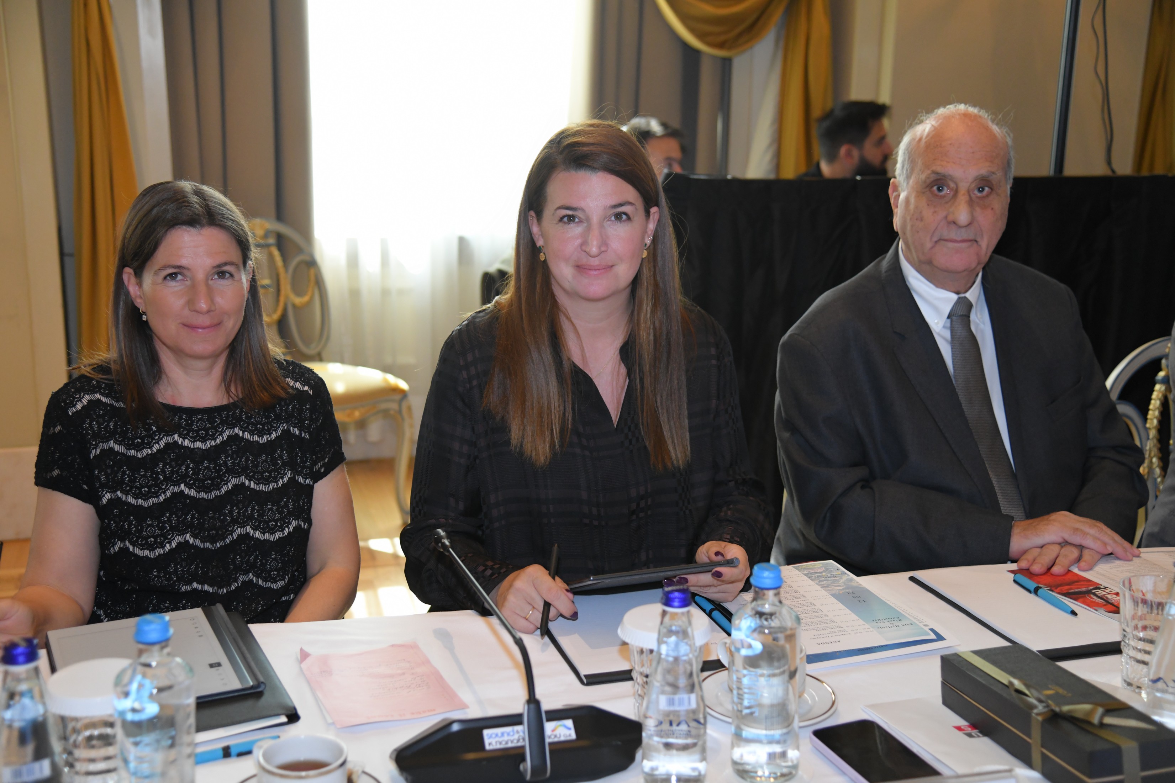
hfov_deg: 42.7
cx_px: 588
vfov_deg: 29.2
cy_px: 392
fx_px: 1501
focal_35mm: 46
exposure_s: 1/250
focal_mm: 46
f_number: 4
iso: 2000
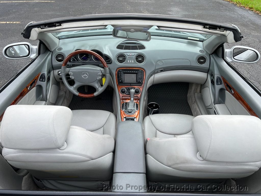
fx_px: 196
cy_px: 98
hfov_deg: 67.3
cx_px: 130
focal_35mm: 26
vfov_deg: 53.1
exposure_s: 1/1531
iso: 50
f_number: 1.5
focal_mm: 5.7
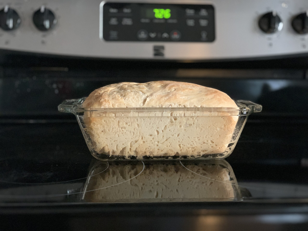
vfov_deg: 28.0
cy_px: 116
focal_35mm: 52
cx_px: 154
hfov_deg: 36.8
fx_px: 463
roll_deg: -0.8
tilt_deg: -6.5
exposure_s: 1/30
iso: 640
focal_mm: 6
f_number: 2.4
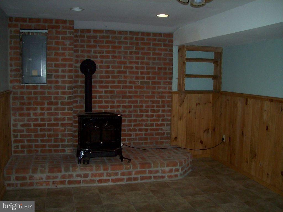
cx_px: 142
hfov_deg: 51.4
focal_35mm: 36
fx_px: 294
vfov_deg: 39.7
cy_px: 106
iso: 80
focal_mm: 6
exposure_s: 1/64
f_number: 2.7
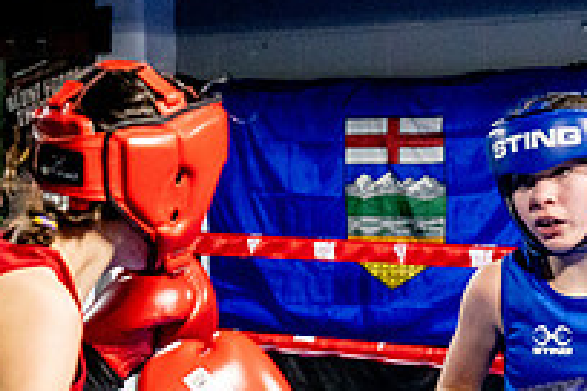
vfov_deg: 9.1
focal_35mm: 148
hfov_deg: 13.9
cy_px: 490
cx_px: 265
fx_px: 2413
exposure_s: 1/800
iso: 5000
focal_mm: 35
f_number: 2.8
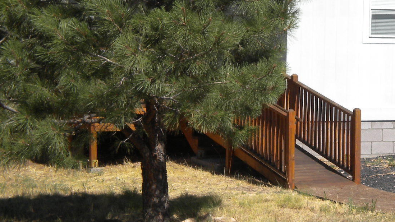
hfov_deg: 15.4
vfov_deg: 8.8
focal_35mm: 138
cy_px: 50
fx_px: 1445
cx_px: 366
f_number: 6.5
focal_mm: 12.3
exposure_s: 1/353
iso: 80
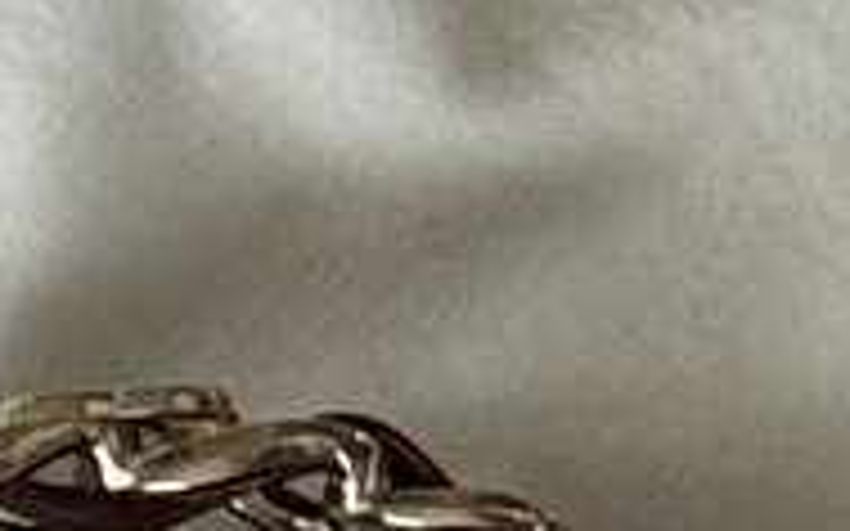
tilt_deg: -86.6
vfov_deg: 2.4
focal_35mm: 537
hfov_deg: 3.9
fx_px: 12436
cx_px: 243
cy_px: 1616
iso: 160
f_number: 1.78
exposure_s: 1/60
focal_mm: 6.76
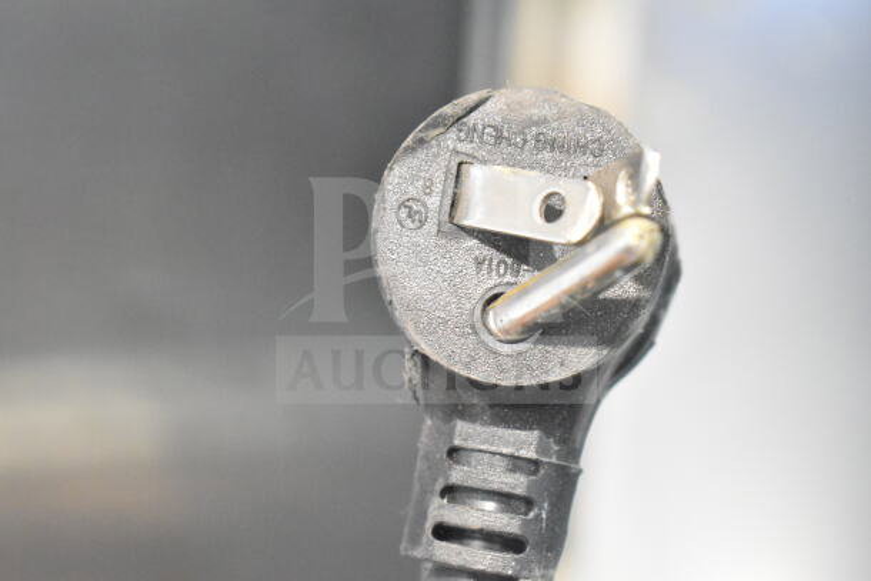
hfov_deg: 24.6
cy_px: 290
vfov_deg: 16.6
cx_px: 436
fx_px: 1996
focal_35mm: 82
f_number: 5.6
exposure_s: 1/100
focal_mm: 55
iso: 10000
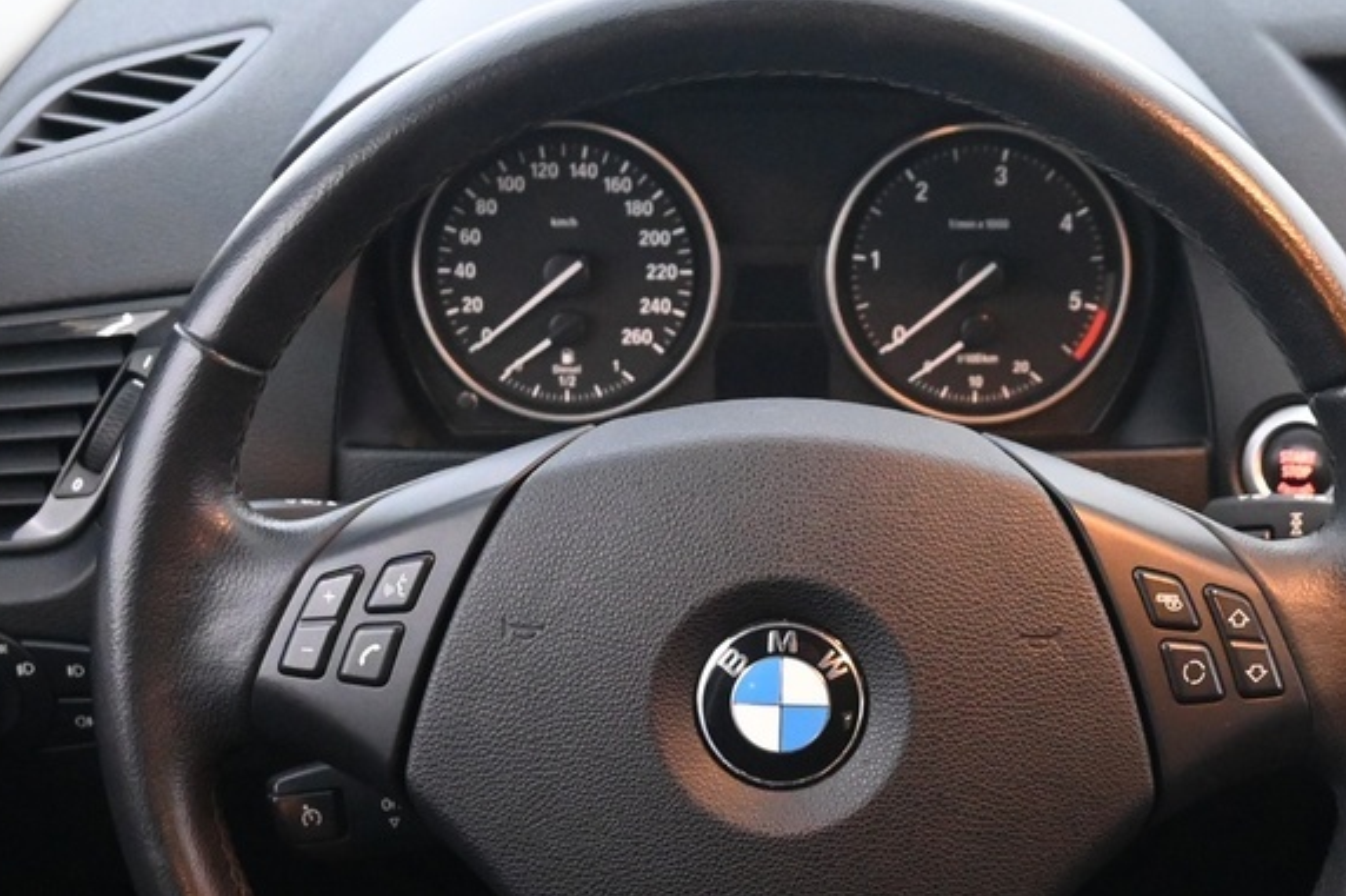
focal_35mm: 68
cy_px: 701
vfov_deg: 19.8
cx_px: 817
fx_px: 2542
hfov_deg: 29.6
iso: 3600
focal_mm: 16
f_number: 3.5
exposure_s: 1/25
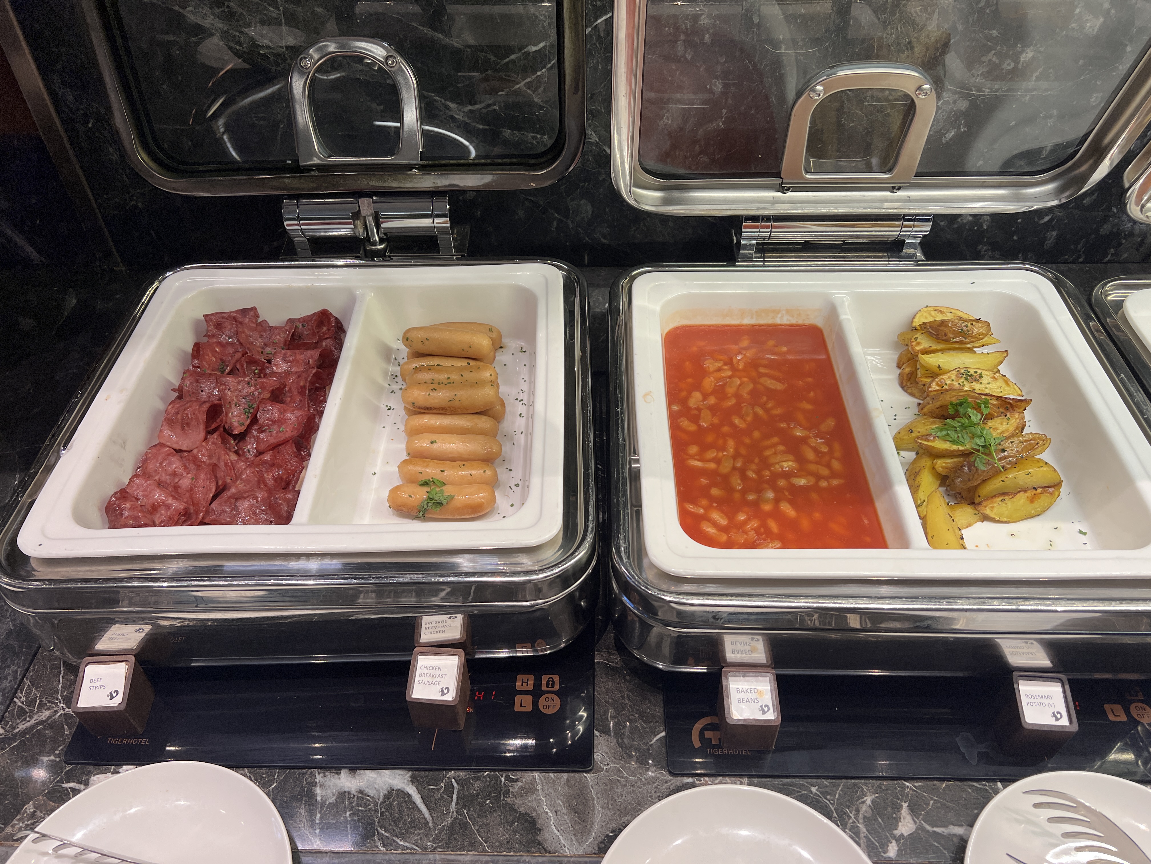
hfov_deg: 67.3
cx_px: 576
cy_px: 432
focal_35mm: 26
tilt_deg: -43.9
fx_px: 865
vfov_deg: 53.1
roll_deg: +2.2
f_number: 1.5
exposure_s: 1/100
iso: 80
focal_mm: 5.7
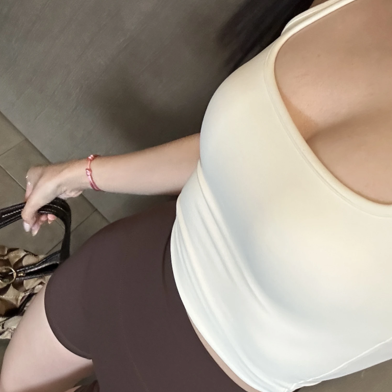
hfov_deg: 34.0
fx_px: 641
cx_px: 204
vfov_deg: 34.0
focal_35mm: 50
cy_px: 205
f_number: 1.9
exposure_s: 1/60
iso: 320
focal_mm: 2.69
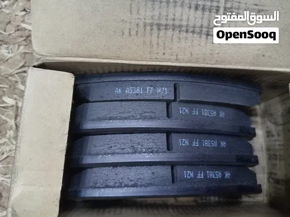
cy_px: 108
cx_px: 145
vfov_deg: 51.4
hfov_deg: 65.3
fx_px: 226
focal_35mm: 27
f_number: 1.8
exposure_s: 1/20
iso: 1220
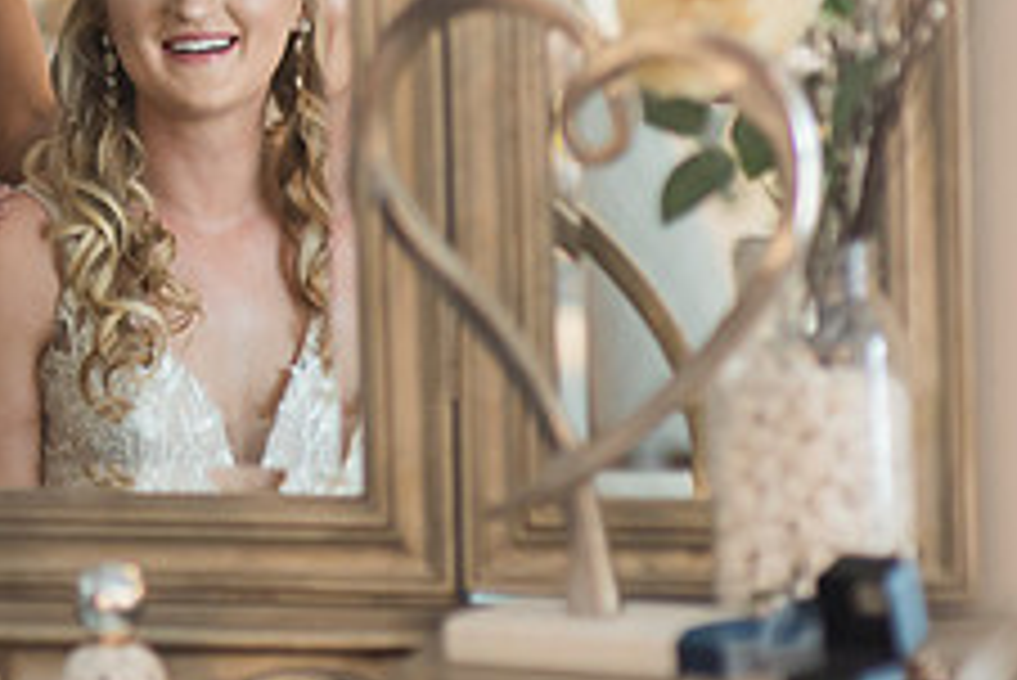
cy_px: -47
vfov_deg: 6.3
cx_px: -216
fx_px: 6162
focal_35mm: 218
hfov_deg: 9.3
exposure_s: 1/160
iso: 400
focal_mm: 85
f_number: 1.6
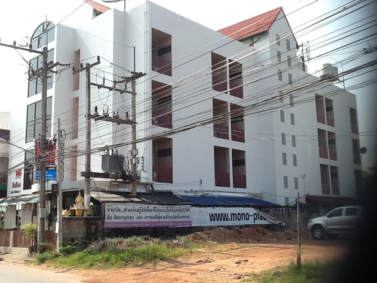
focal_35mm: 44
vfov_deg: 32.9
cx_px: 188
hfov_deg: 42.9
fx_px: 479
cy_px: 142
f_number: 2.4
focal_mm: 2.03
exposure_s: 1/743
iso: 40
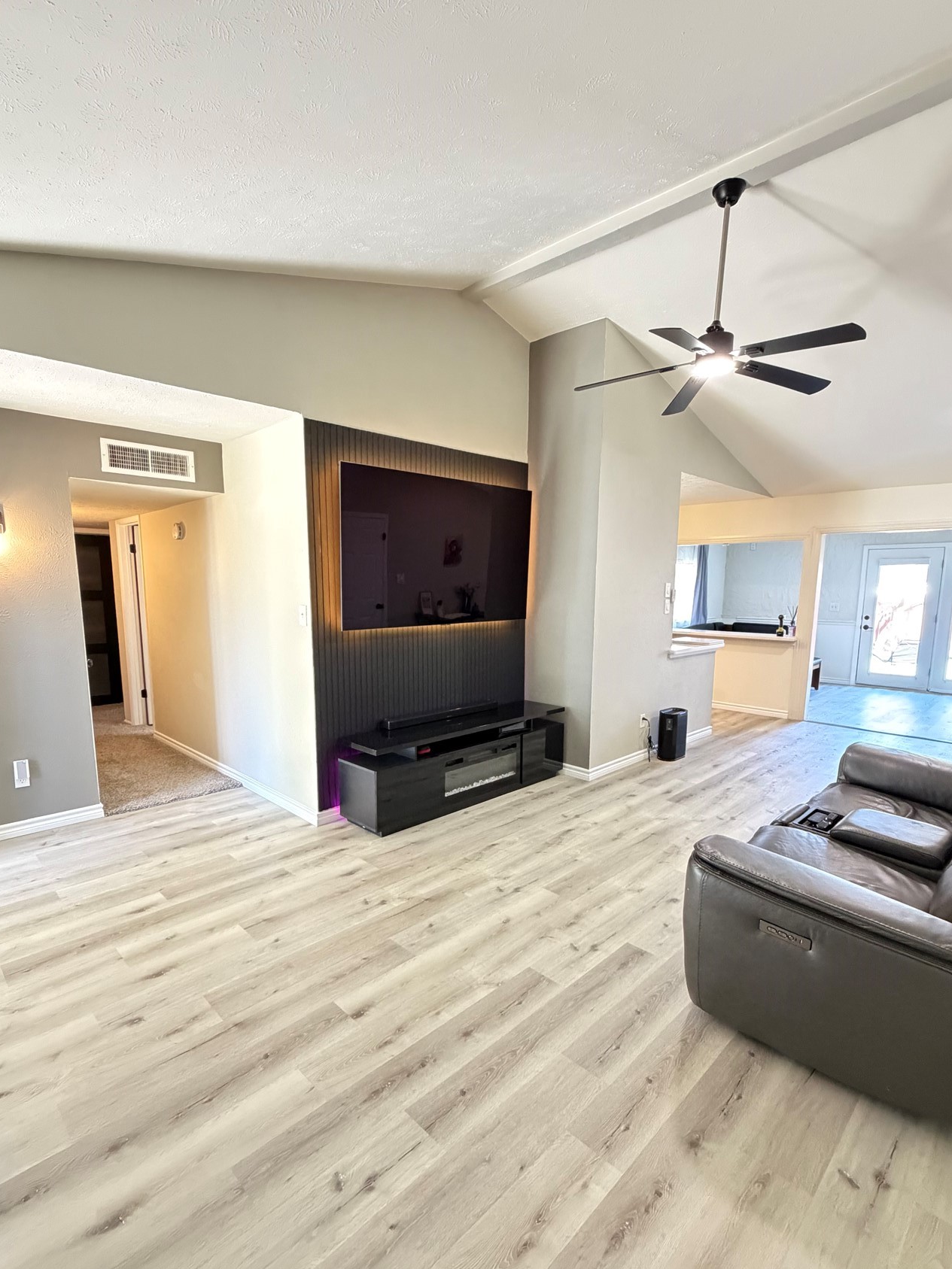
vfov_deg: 90.8
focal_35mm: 17
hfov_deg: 74.7
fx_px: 623
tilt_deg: -9.5
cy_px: 686
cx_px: 464
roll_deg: -0.3
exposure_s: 1/40
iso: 1000
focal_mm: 2.22
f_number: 2.2
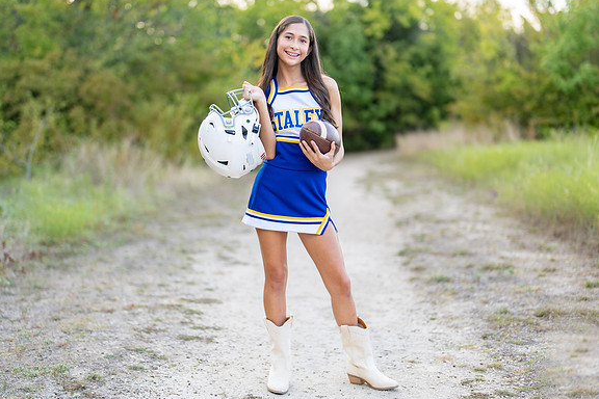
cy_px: 185
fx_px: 998
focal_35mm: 60
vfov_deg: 22.6
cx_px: 288
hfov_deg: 33.4
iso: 100
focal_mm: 50
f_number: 1.2
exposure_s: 1/500
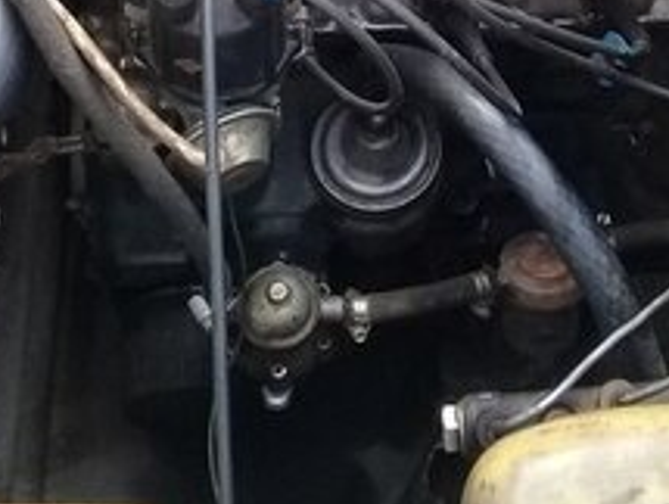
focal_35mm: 95
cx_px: 485
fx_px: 1839
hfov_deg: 20.5
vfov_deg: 14.6
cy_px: -244
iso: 80
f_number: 2.2
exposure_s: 1/100
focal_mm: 3.3
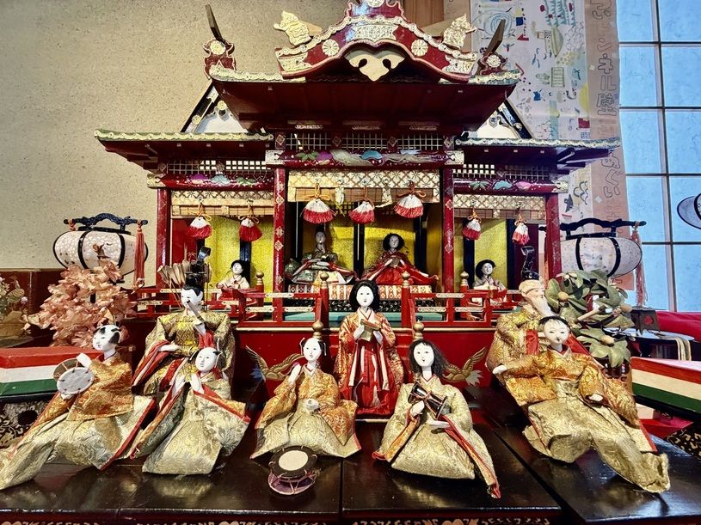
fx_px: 283
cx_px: 350
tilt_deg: +3.4
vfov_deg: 85.7
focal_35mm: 14
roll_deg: +0.4
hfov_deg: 102.1
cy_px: 262
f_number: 2.2
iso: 320
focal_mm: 2.22
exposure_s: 1/60
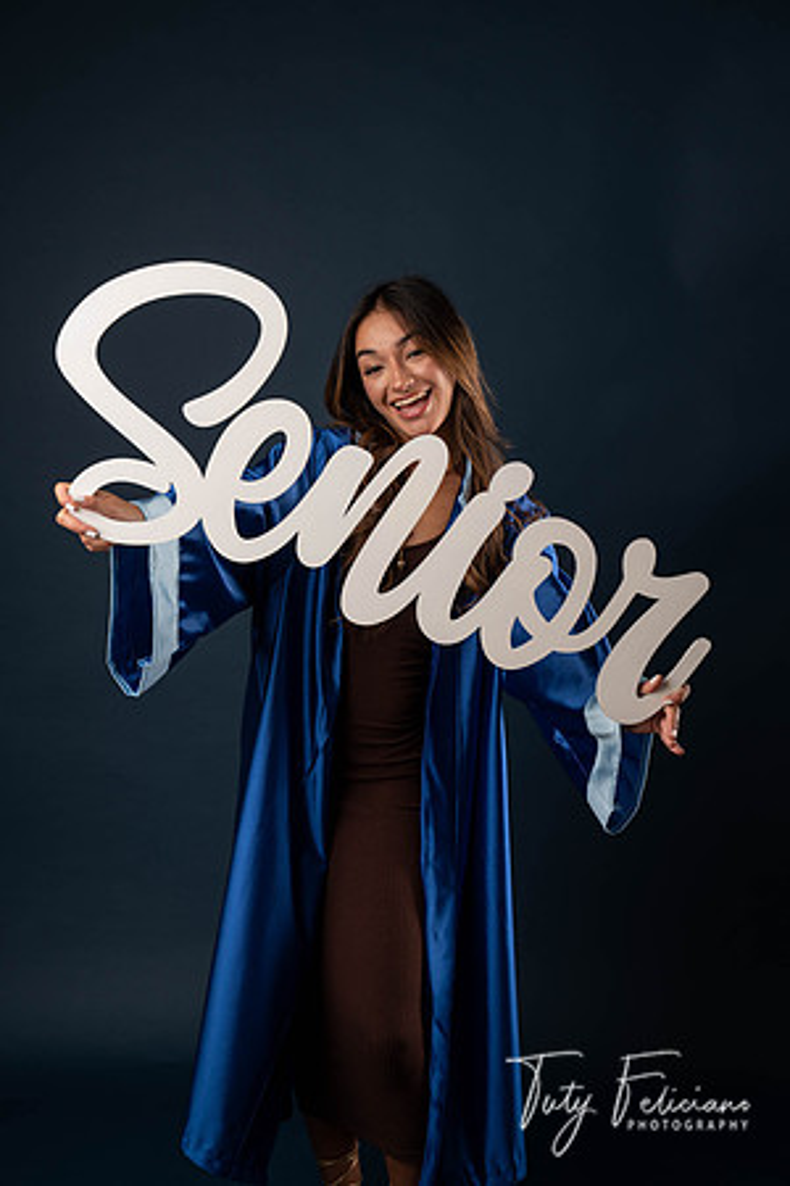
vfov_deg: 35.6
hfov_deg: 24.2
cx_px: 395
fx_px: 1843
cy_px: 593
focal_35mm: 56
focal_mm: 56
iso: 200
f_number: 5.6
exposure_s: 1/100
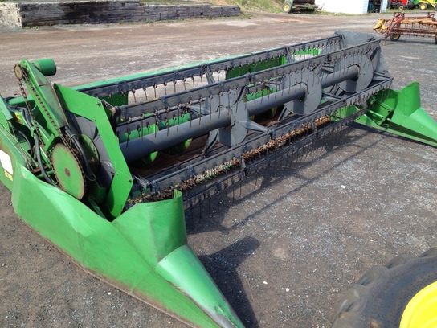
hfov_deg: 52.6
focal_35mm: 35
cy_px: 164
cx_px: 218
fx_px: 442
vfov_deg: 40.7
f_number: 2.4
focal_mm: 4.28
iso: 64
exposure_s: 1/526
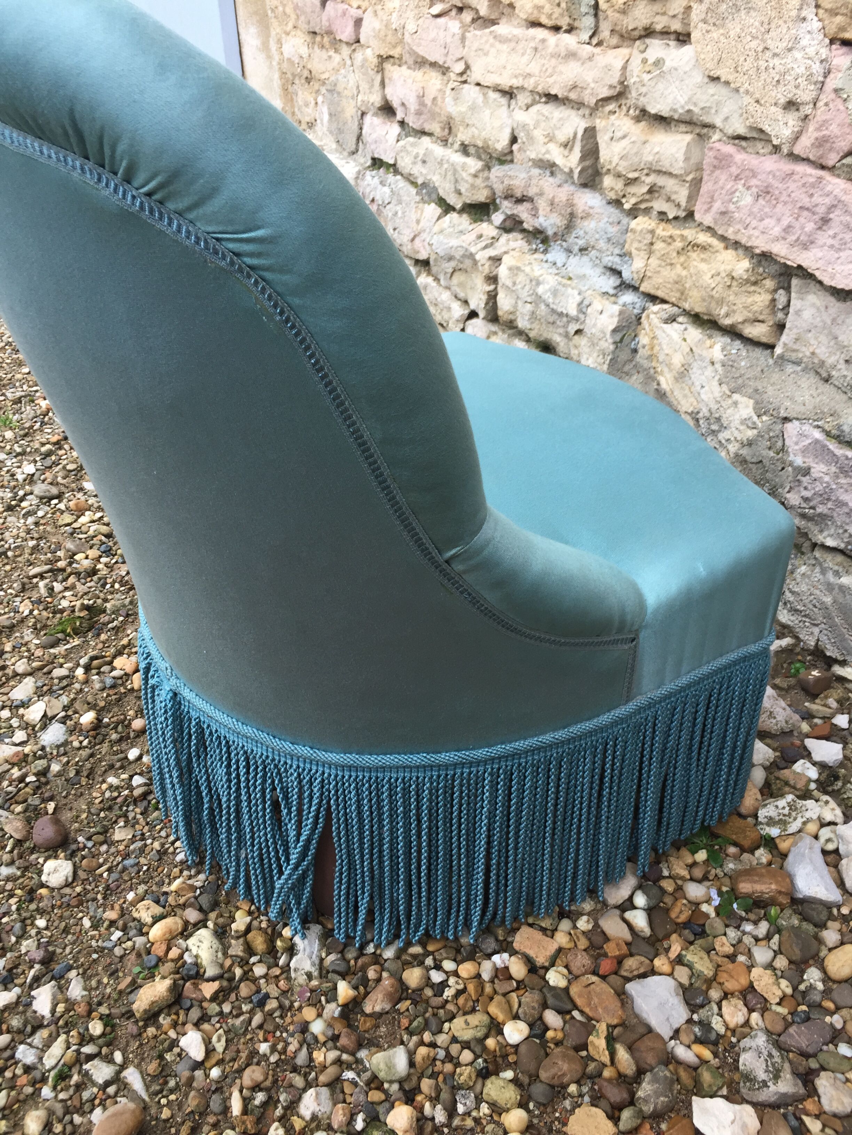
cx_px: 426
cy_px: 568
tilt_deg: -31.6
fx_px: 952
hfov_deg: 48.2
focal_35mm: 29
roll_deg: +0.6
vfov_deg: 61.7
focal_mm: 4.15
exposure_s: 1/100
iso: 40
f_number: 2.2
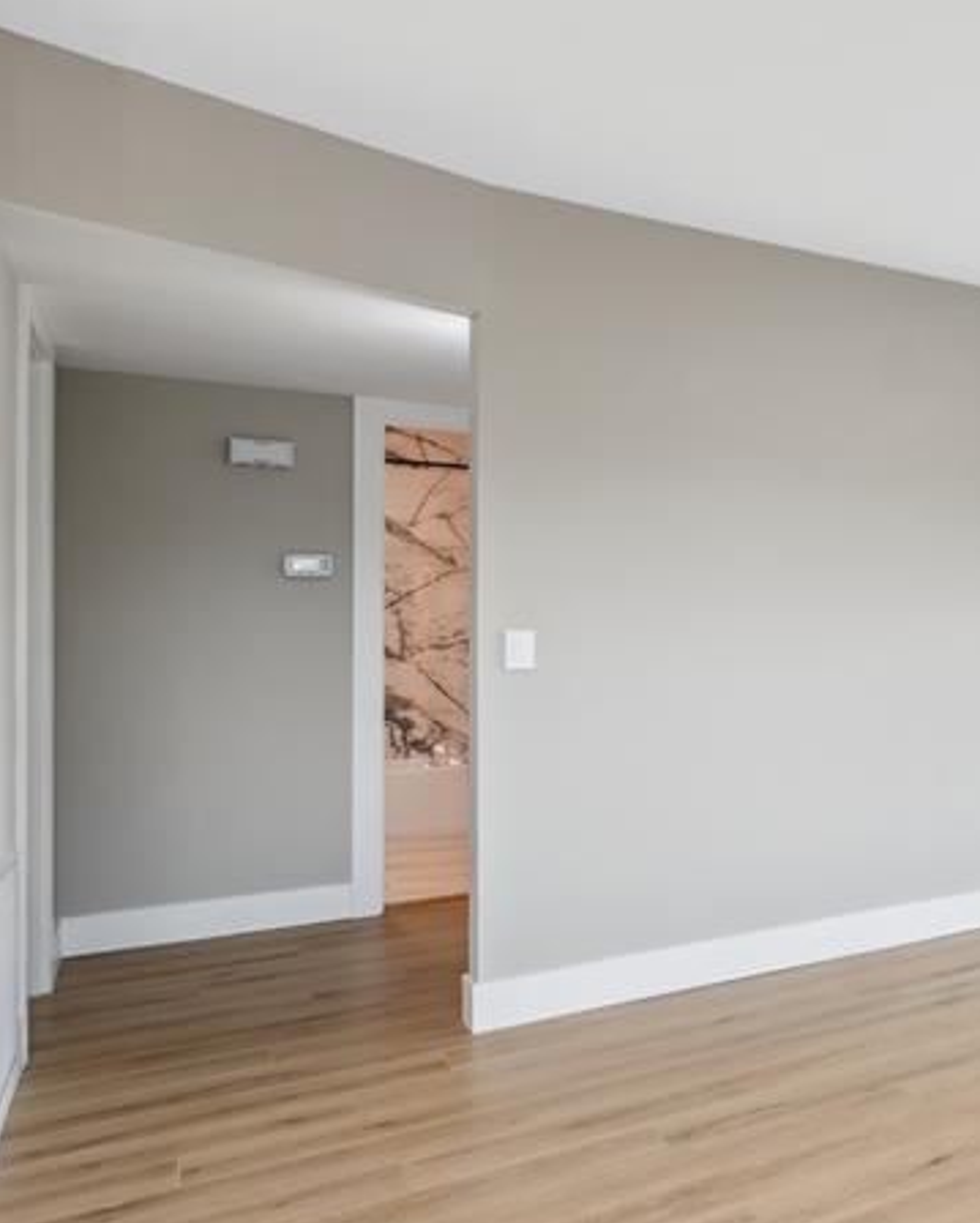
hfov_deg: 32.5
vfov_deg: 58.7
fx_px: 1087
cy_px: 603
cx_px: 1346
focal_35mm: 30
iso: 400
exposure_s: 1/25
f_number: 8
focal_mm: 14
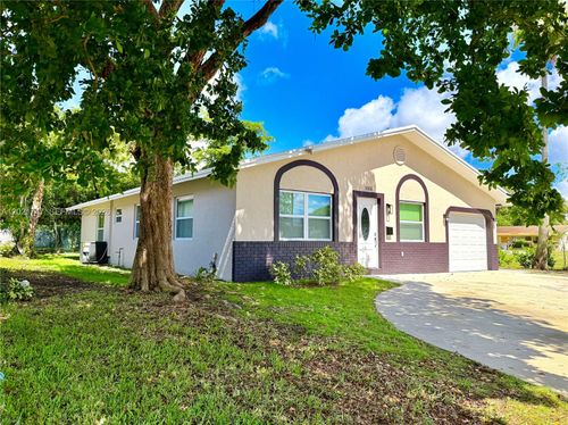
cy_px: 212
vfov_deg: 56.7
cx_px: 284
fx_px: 393
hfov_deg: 71.6
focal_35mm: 24
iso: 100
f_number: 1.78
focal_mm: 6.76
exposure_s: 1/3759
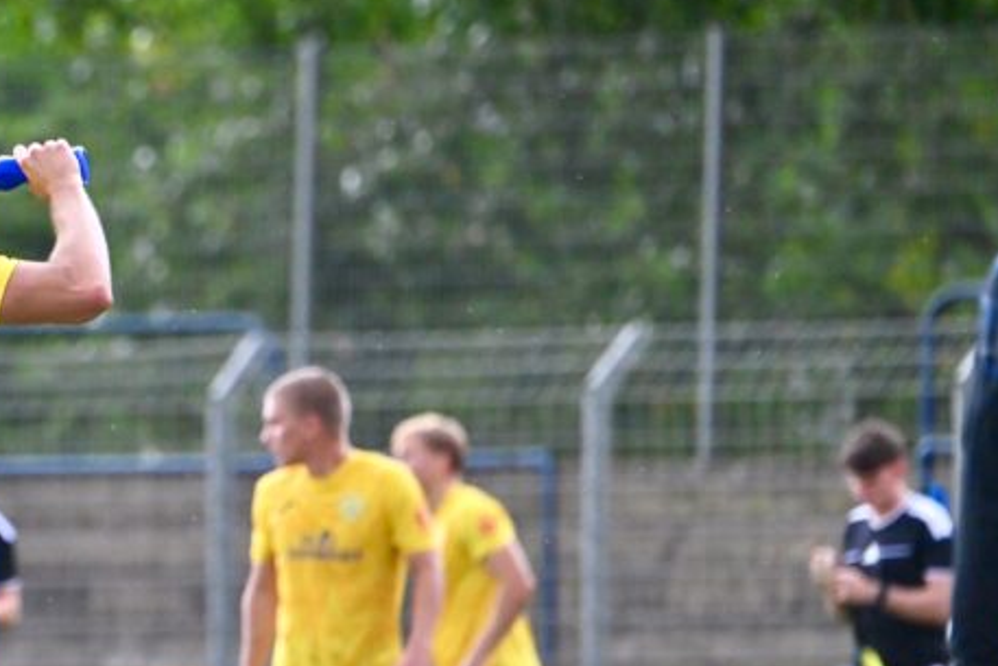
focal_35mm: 897
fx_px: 24873
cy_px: 486
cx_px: -98
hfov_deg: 2.3
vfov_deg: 1.5
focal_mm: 400
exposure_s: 1/1600
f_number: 5.6
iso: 2000
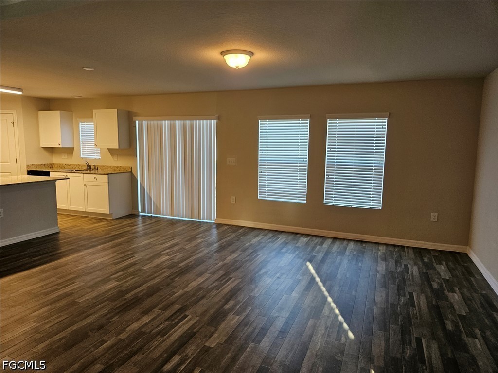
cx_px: 249
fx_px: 331
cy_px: 186
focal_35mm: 23
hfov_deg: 73.9
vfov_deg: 58.9
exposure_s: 1/120
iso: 320
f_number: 1.8
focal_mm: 5.4
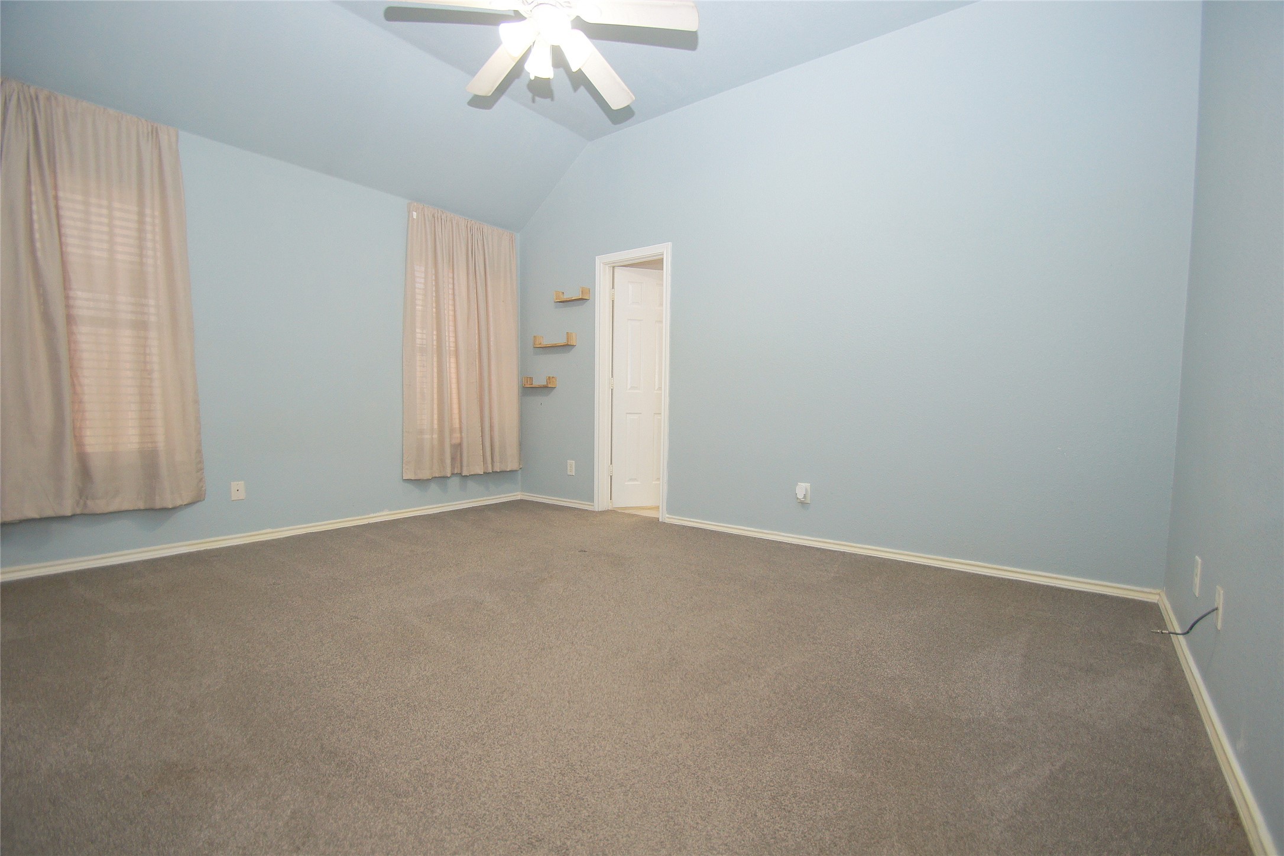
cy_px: 428
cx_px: 642
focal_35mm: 15
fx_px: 535
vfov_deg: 77.3
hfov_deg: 100.4
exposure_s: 1/60
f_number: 3.5
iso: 320
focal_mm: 10
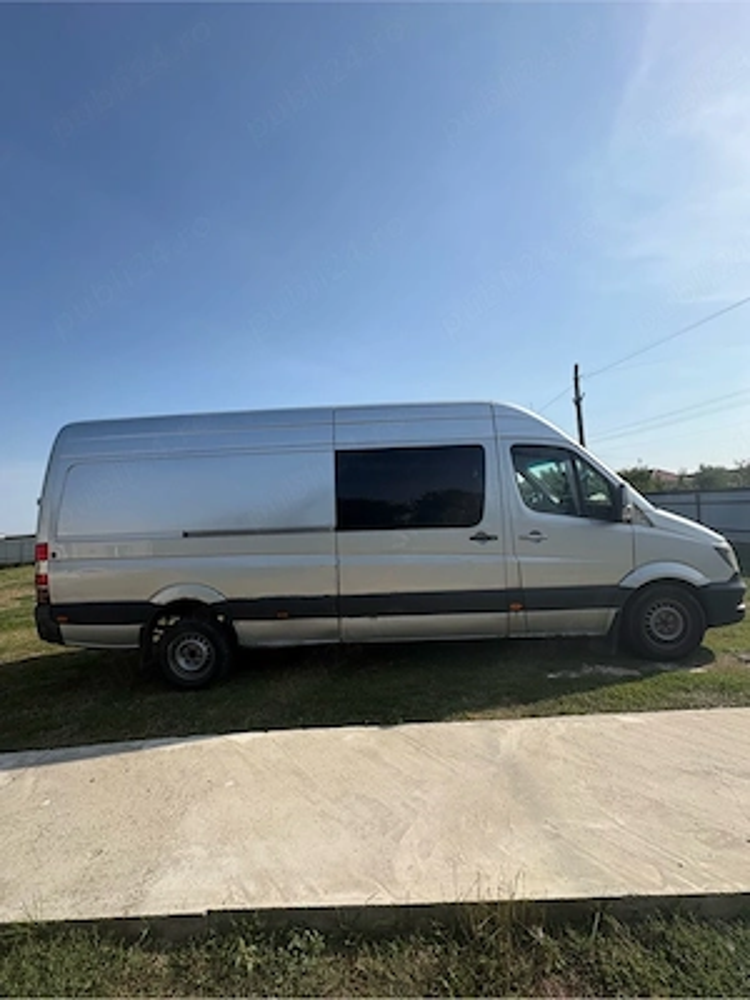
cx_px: 375
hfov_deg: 85.7
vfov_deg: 102.1
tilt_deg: +3.4
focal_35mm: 14
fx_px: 404
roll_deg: +2.7
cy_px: 500
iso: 50
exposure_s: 1/1637
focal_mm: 2.22
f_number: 2.2
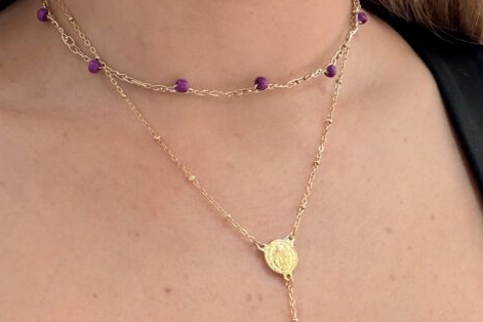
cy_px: 126
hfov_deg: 37.3
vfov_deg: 25.5
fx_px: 711
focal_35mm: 53
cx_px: 294
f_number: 1.9
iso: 160
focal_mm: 2.71
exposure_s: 1/100
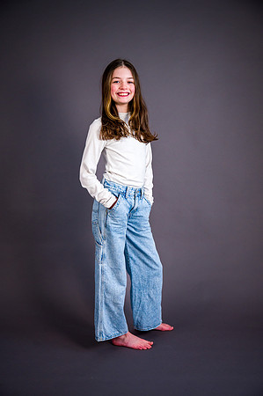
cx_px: 132
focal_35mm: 45
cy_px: 198
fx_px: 494
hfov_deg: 29.8
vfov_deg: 43.6
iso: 1000
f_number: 3.5
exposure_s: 1/200
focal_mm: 45
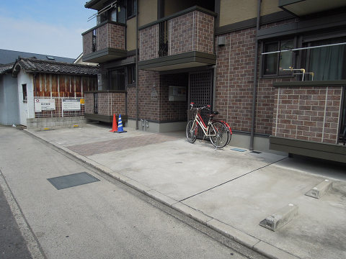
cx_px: 173
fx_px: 240
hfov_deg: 71.6
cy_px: 130
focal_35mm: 24
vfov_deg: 56.8
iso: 160
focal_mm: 4.3
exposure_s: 1/1250
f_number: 4
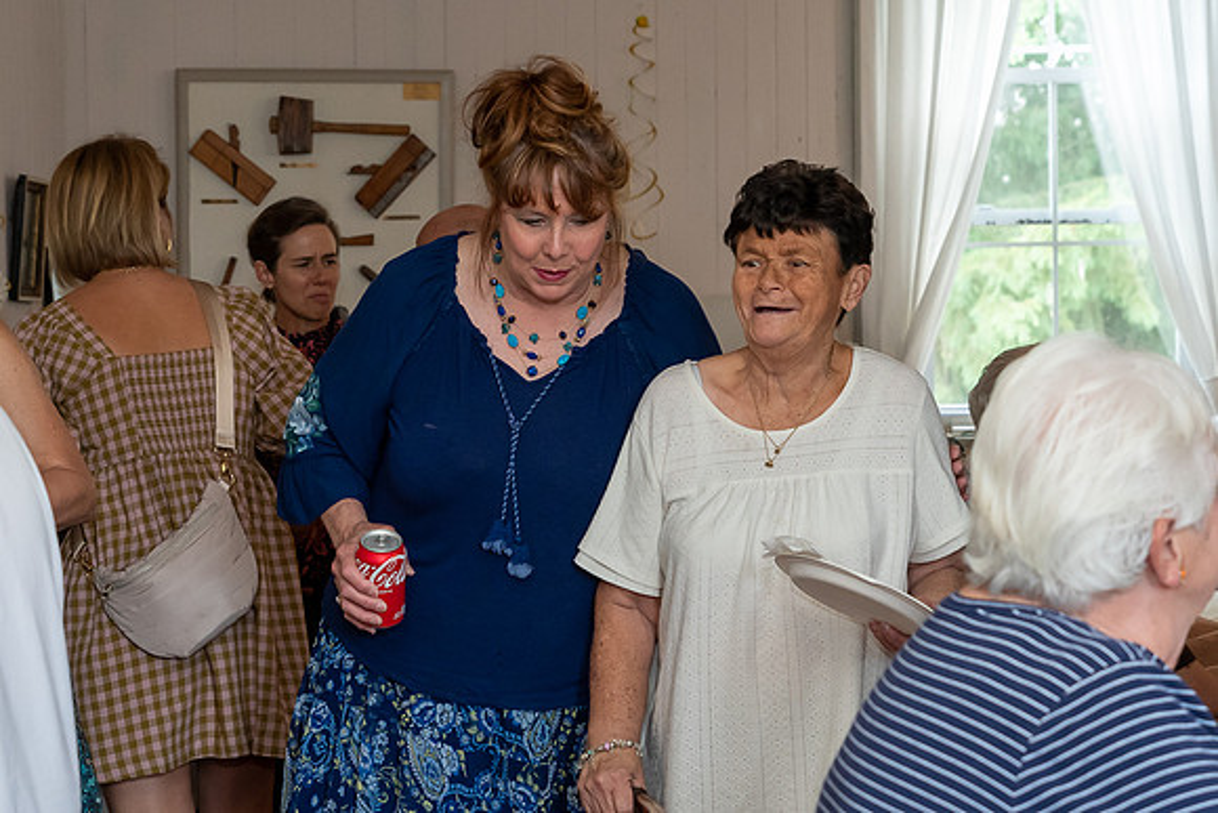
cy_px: 429
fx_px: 3123
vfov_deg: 14.8
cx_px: 636
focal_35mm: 92
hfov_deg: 22.1
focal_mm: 45
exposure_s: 1/125
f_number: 4
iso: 1250
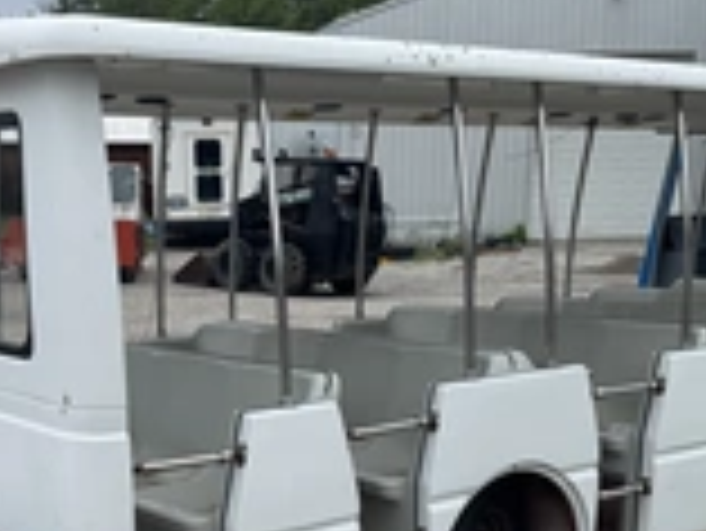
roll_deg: +1.2
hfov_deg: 31.6
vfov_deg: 23.4
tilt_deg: -13.8
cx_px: 279
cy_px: 482
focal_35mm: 61
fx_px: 1245
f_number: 1.78
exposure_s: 1/2041
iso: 80
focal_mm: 6.76
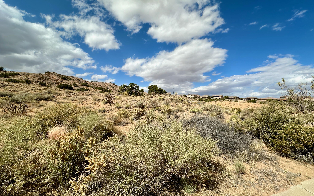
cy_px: 106
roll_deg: -1.3
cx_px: 158
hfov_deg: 101.5
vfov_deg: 74.7
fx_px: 128
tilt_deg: -1.3
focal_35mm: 15
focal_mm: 2.22
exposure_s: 1/3509
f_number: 2.2
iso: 50
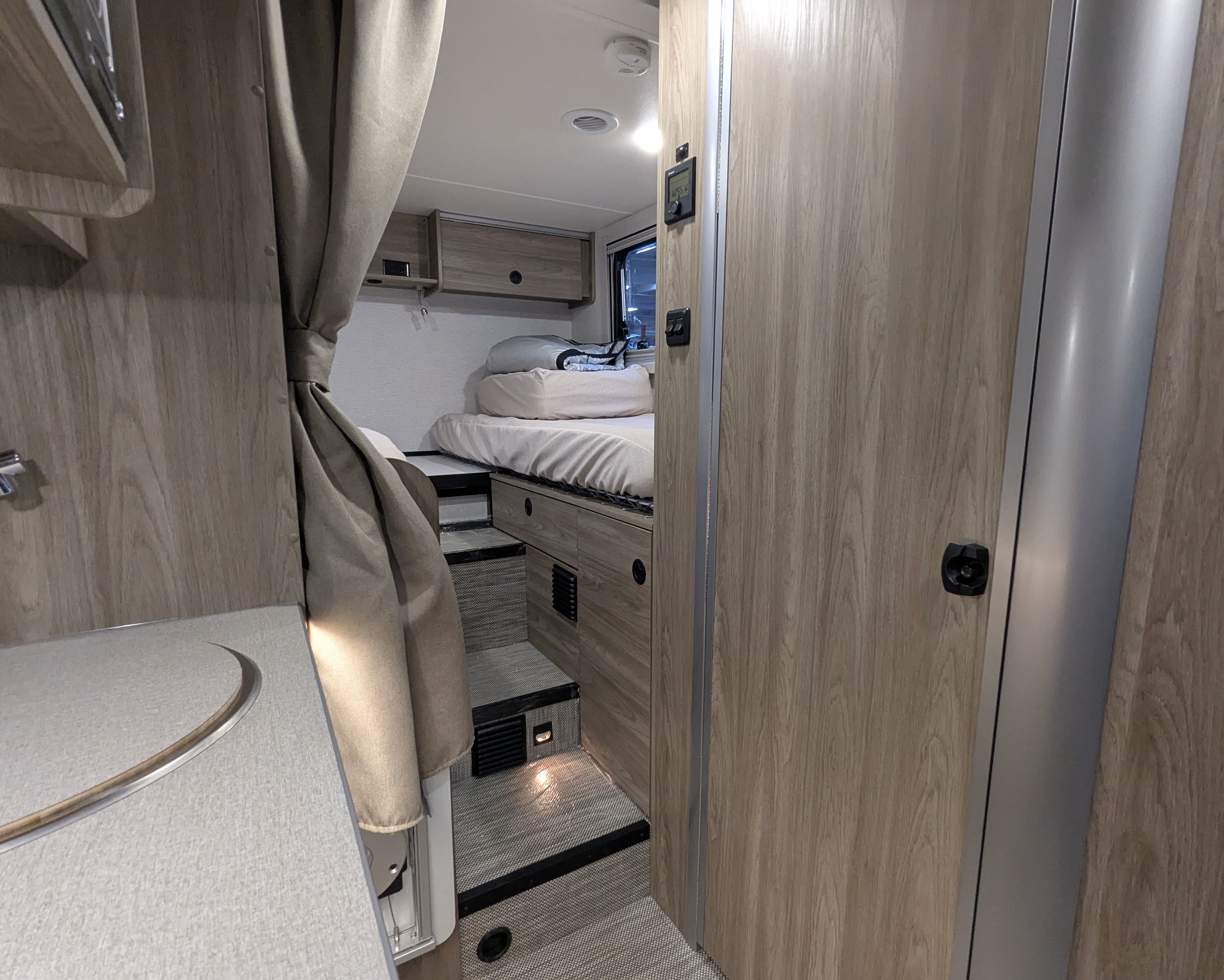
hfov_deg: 89.6
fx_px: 616
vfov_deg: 77.0
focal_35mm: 17
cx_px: 639
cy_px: 498
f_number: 2.2
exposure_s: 1/65.9
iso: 324
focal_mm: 2.35
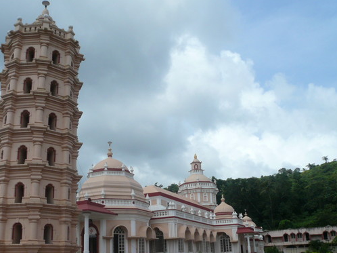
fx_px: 350
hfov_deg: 50.9
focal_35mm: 36
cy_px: 160
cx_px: 129
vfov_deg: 39.3
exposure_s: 1/320
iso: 100
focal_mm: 4.6
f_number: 8
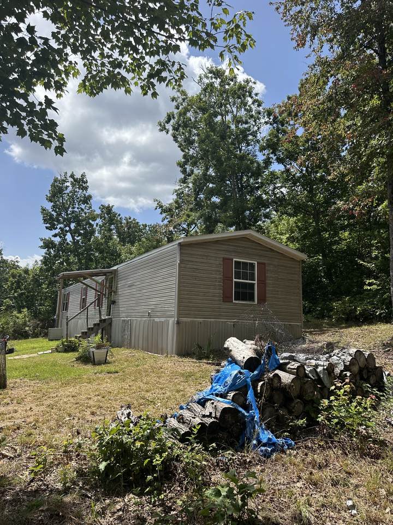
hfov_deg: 56.8
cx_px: 196
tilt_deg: +10.2
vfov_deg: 71.6
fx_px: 363
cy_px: 262
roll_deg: -0.5
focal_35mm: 24
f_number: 1.78
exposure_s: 1/4184
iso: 80
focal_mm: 6.86
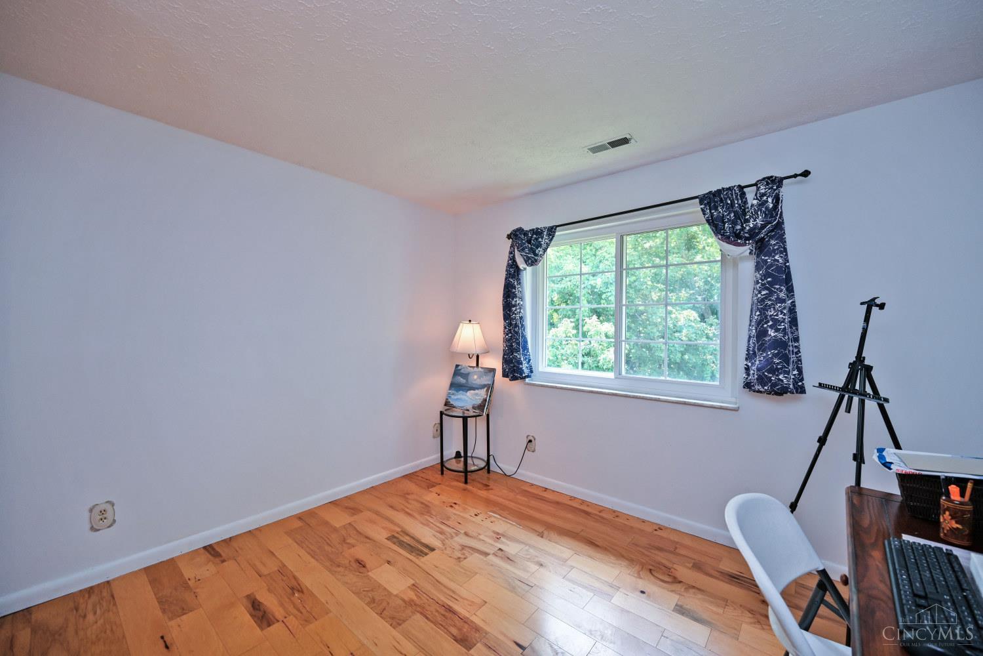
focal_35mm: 14
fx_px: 382
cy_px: 328
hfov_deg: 104.3
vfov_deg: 81.2
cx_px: 492
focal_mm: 14
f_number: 4
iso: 220
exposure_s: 1/60
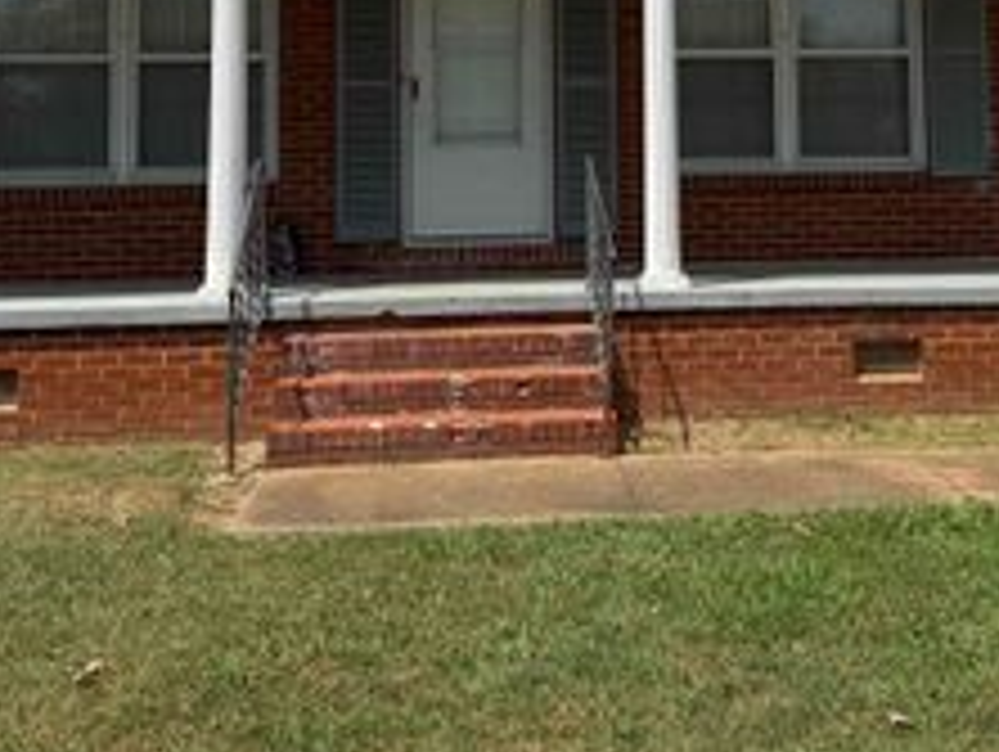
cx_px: 666
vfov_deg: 26.1
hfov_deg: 35.2
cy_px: 61
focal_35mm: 54
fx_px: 1560
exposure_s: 1/8130
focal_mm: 6.76
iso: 80
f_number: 1.78
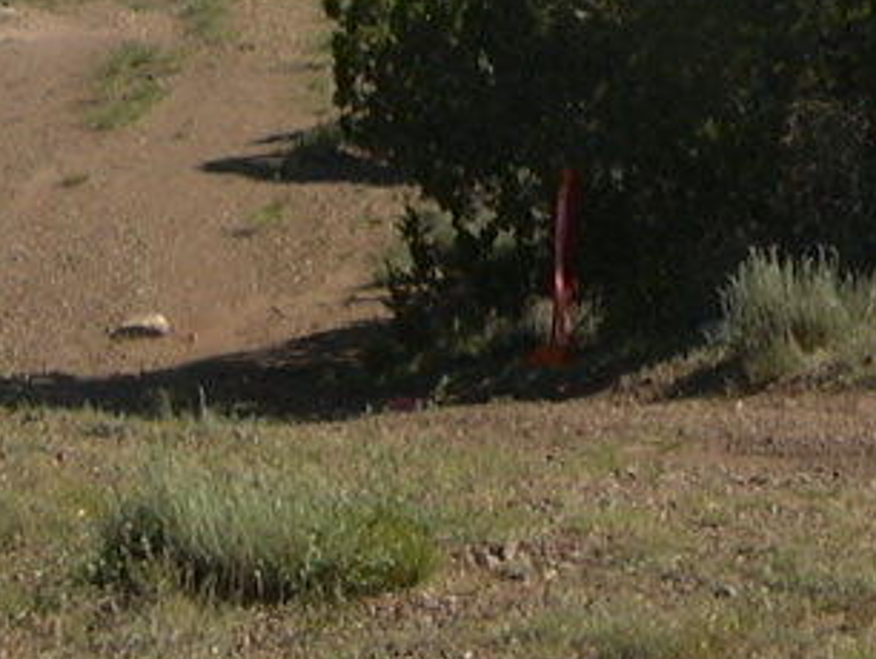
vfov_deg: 12.2
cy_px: -244
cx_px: 678
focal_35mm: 117
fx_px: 2963
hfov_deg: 16.7
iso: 100
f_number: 8
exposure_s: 1/224
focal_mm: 5.4
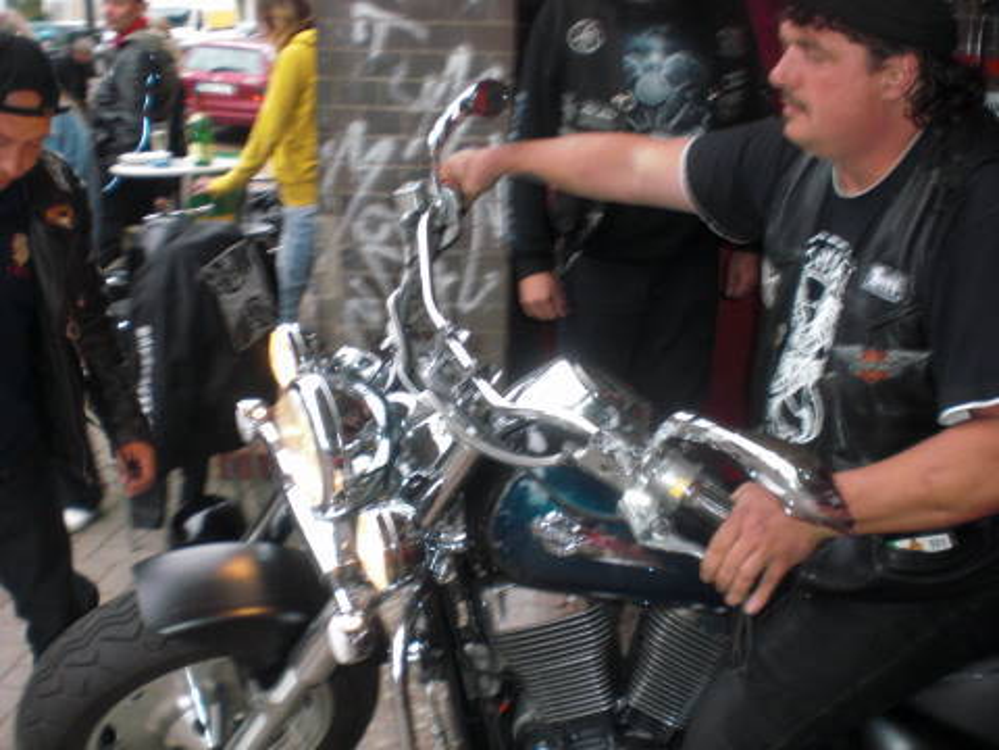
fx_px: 1097
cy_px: 375
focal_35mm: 38
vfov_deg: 37.7
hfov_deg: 49.0
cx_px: 500
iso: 200
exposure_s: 1/60
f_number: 3.1
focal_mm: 6.3
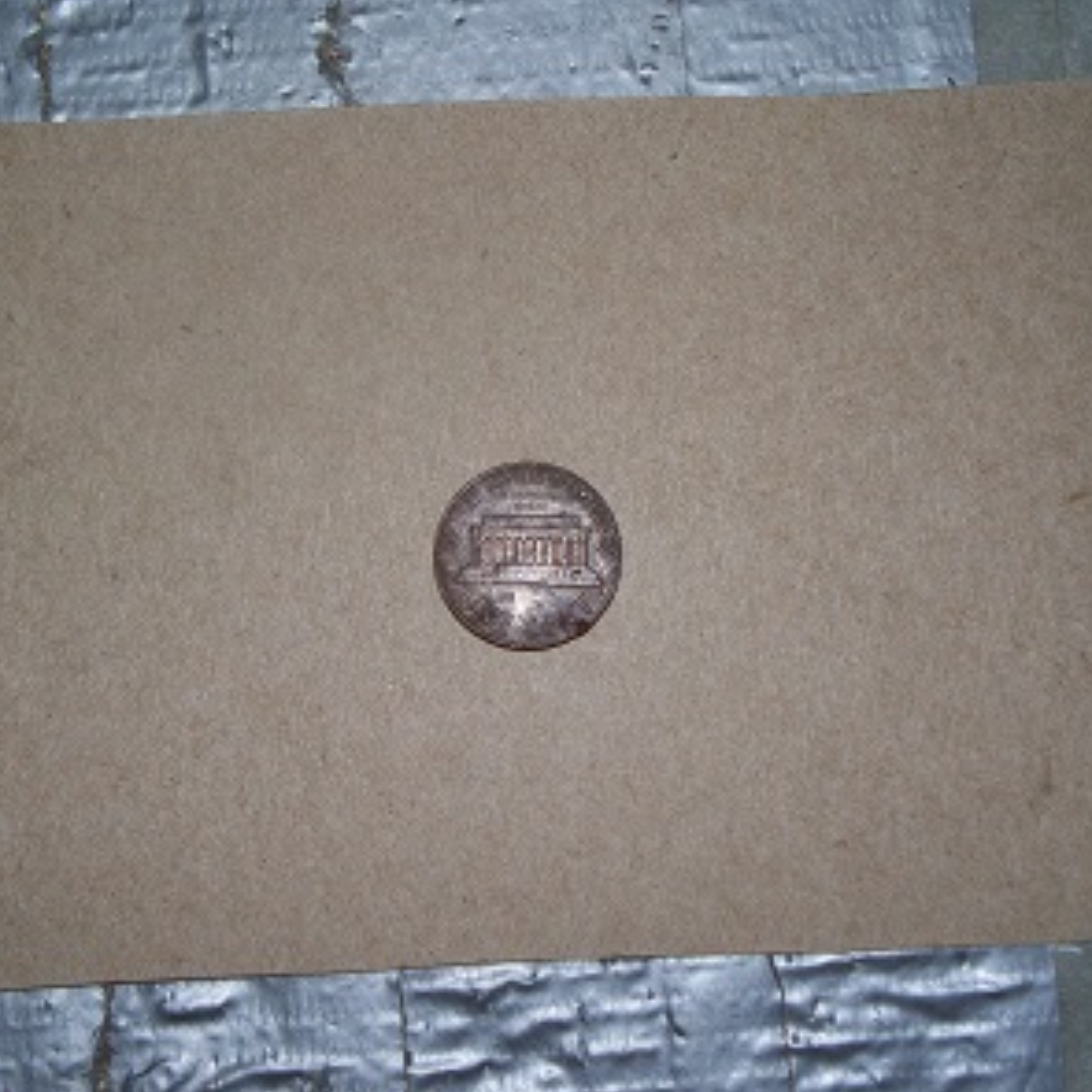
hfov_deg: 23.7
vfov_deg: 23.7
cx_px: 515
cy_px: 548
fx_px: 2605
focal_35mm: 73
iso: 64
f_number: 3.1
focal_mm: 12.89
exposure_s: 1/80
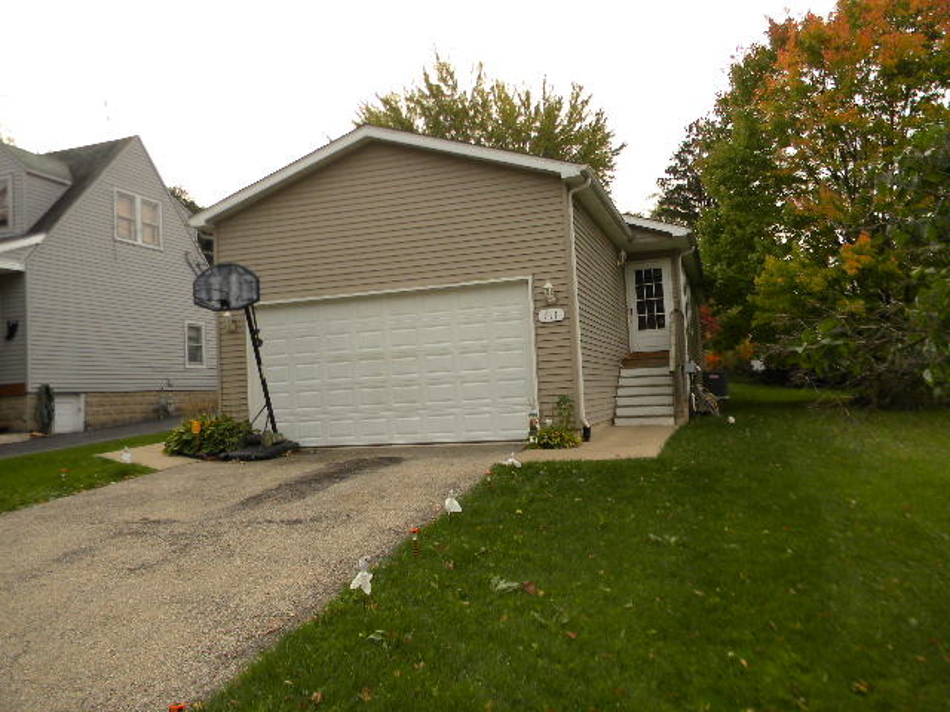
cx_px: 475
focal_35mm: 28
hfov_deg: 63.4
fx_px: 768
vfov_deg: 49.7
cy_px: 356
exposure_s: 1/430
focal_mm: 5
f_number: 3.5
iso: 80
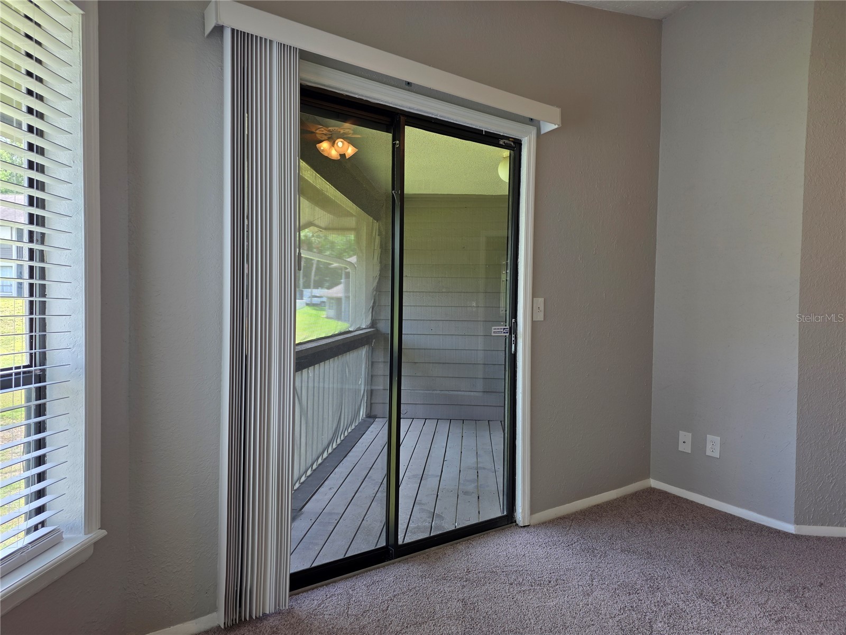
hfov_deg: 73.9
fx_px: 562
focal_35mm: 23
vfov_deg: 58.9
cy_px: 318
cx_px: 423
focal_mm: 6.3
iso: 32
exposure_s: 1/120
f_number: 1.7
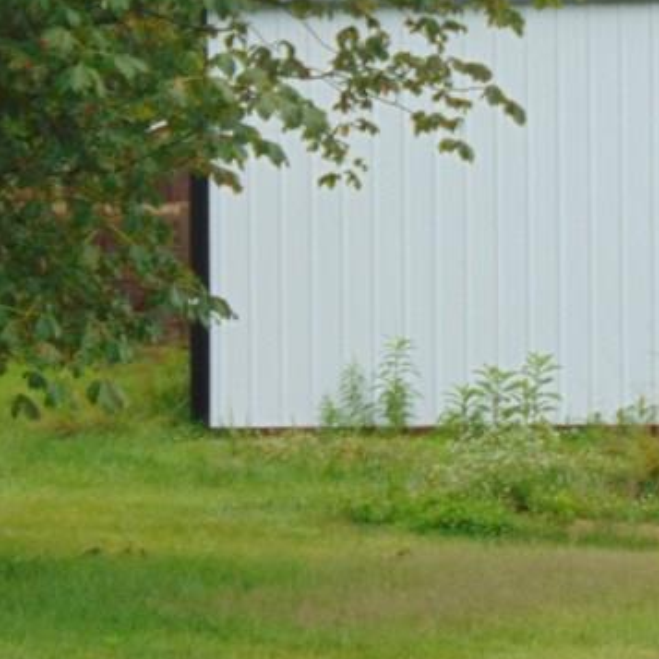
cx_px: 498
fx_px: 5902
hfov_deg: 6.4
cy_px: 216
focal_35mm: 274
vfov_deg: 6.4
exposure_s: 1/125
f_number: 3.9
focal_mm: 19.4
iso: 80
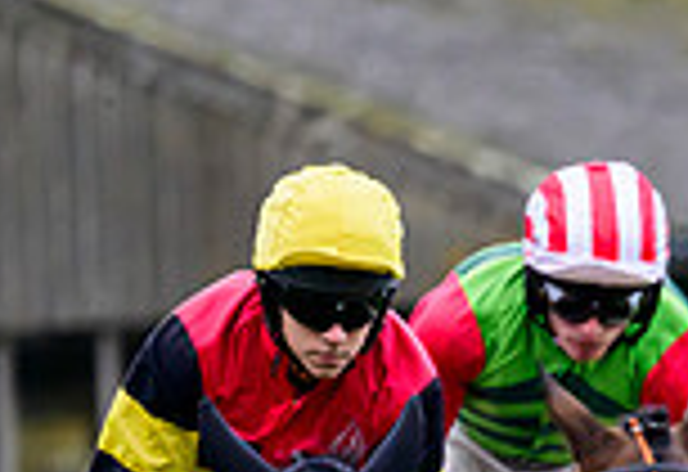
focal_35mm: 1438
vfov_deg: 1.0
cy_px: 908
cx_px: 890
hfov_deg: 1.4
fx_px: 27731
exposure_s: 1/1250
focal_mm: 320
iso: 3200
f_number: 5.3
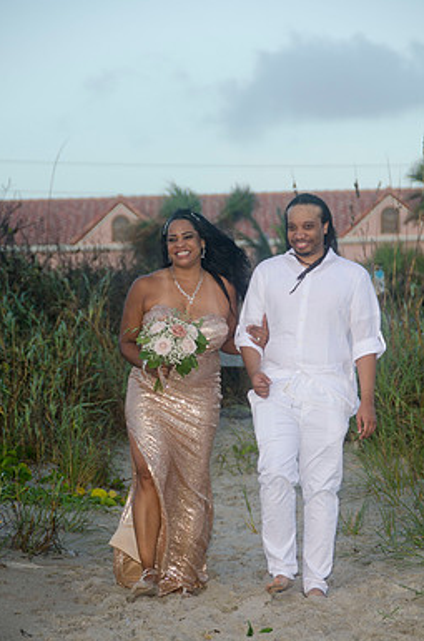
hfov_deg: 7.4
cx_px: 224
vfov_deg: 11.2
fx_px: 3265
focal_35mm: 184
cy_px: 363
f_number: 5.6
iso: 200
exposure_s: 1/200
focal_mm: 105
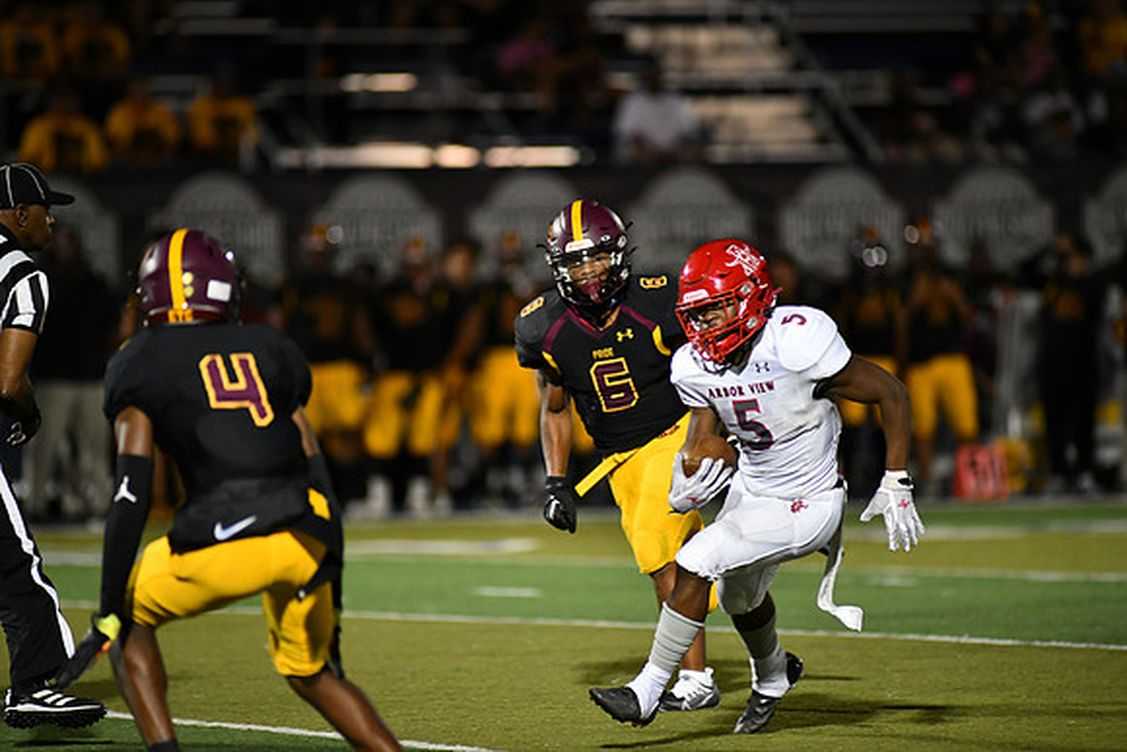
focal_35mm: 300
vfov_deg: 4.6
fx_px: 9393
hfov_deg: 6.9
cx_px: 564
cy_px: 376
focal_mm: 300
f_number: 2.8
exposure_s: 1/1000
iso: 2800
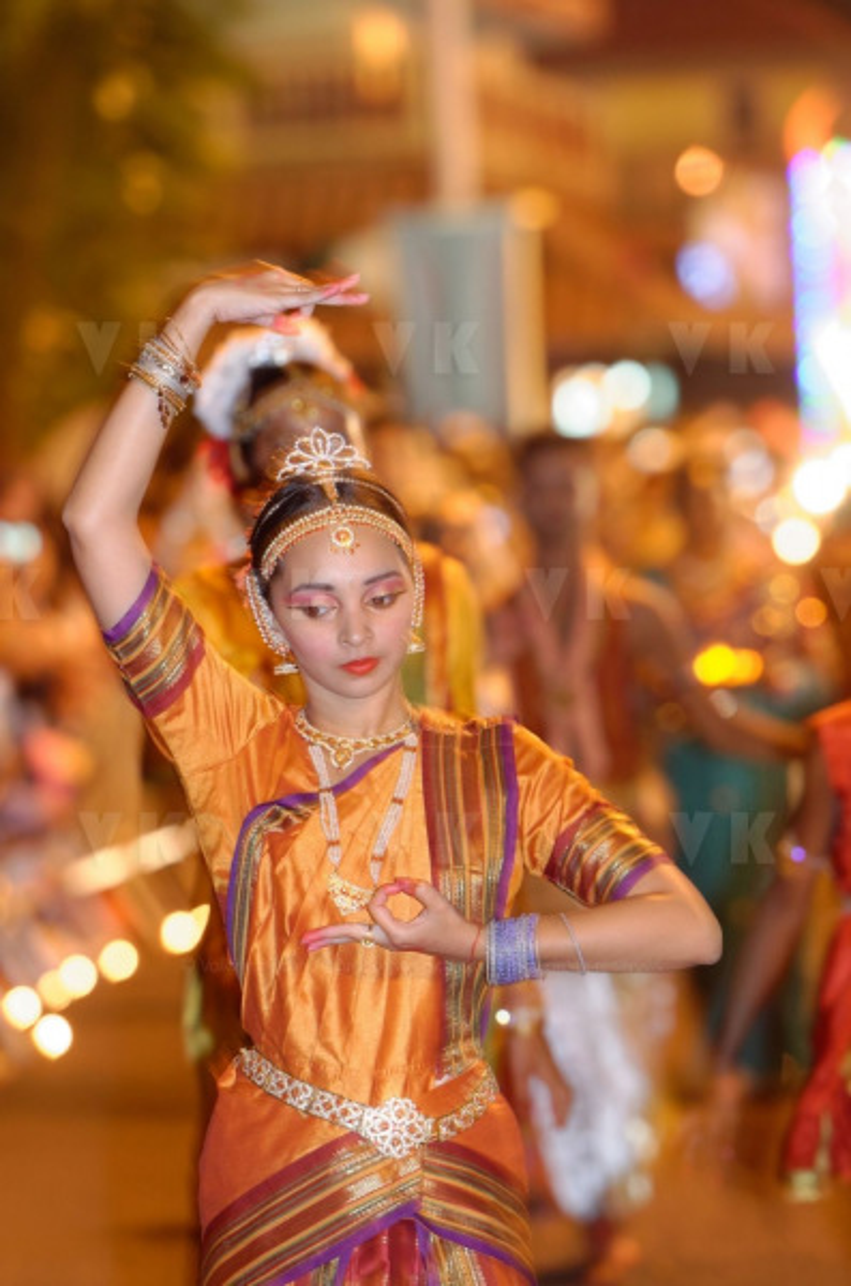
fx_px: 9890
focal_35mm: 278
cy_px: 643
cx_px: 426
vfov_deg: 7.4
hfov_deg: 4.9
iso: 800
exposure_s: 1/3
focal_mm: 185
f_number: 3.5
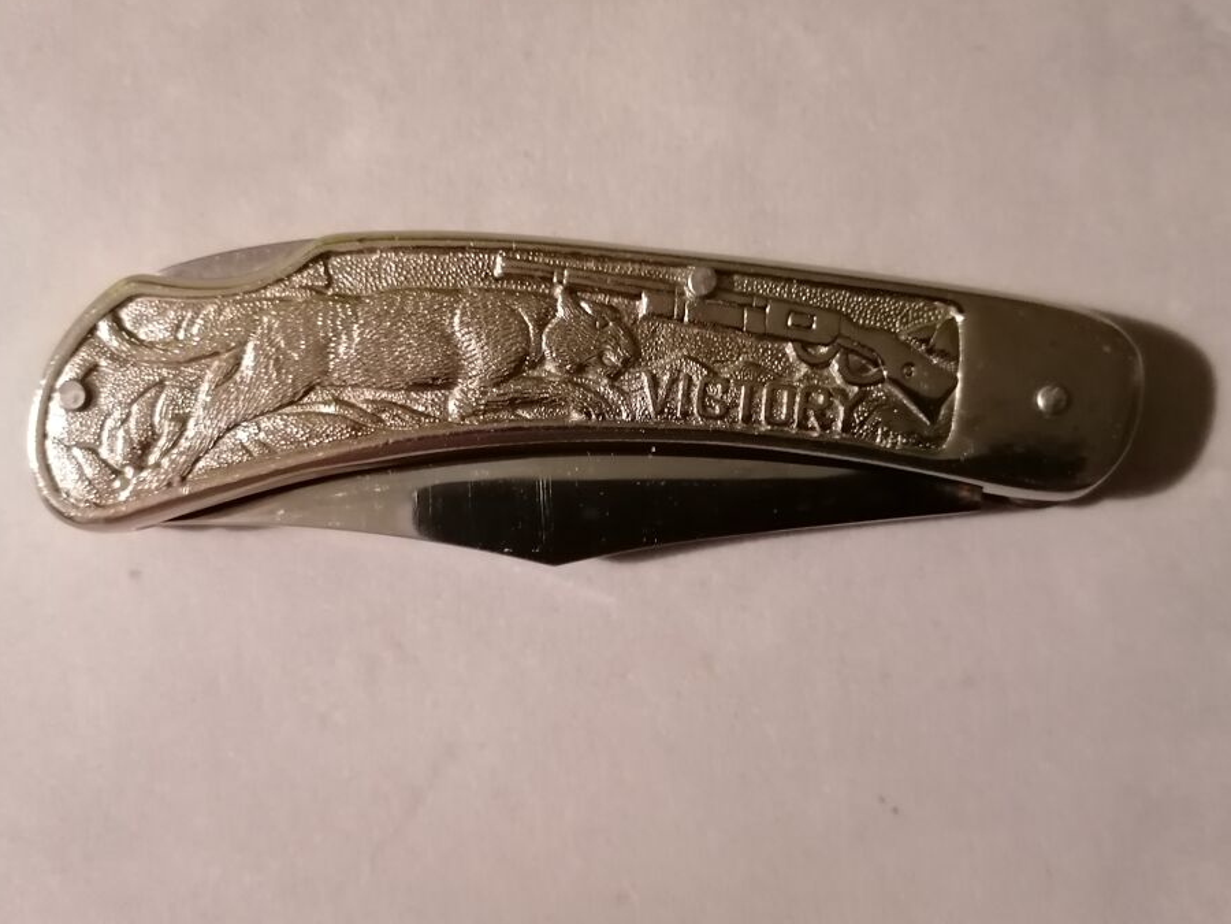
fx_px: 1067
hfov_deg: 60.0
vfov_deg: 46.8
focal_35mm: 30
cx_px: 603
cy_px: 430
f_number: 1.8
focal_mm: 4.75
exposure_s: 1/16.7
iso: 1250
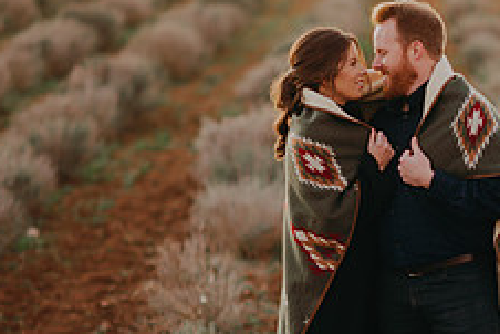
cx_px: 381
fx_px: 3030
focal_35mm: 218
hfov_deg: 9.4
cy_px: 290
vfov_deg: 6.3
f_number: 1.4
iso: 64
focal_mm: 85
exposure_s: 1/100
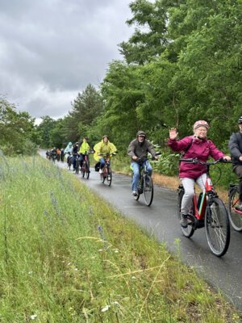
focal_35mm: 48
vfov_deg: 39.7
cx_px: 121
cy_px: 162
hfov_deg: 30.3
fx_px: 447
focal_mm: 6.9
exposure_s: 1/368
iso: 64
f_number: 1.8
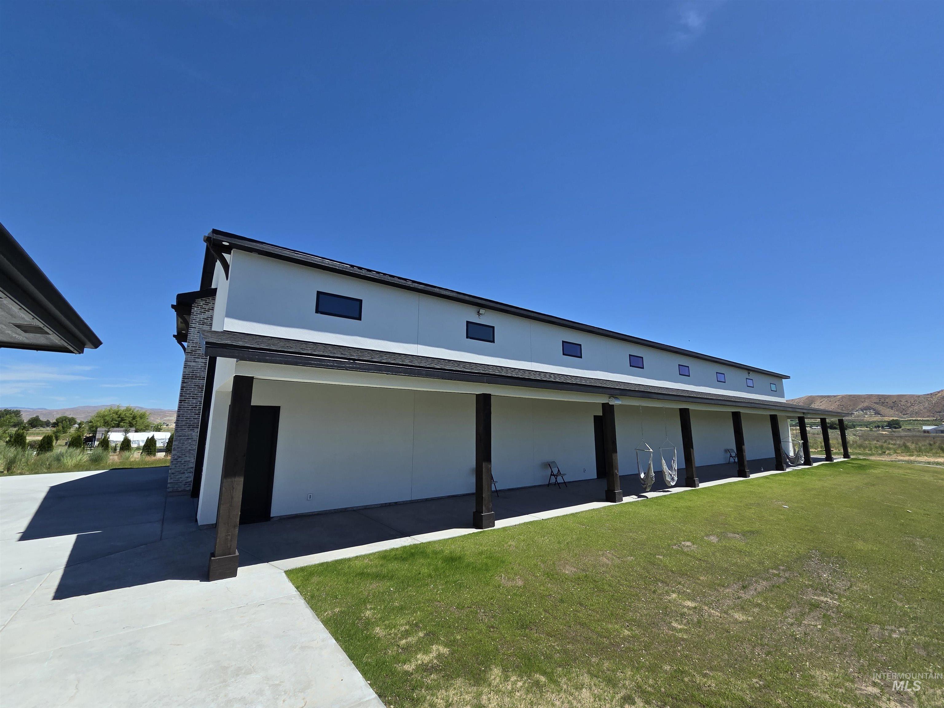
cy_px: 354
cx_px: 472
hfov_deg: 106.2
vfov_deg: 89.9
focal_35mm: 13
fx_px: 355
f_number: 2.2
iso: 50
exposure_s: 1/2339
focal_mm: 2.2
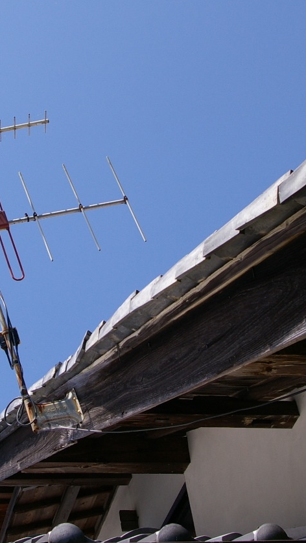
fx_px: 995
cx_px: 92
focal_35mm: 69
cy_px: 219
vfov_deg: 30.5
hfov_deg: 17.4
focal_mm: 24
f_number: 8
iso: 200
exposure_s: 1/350
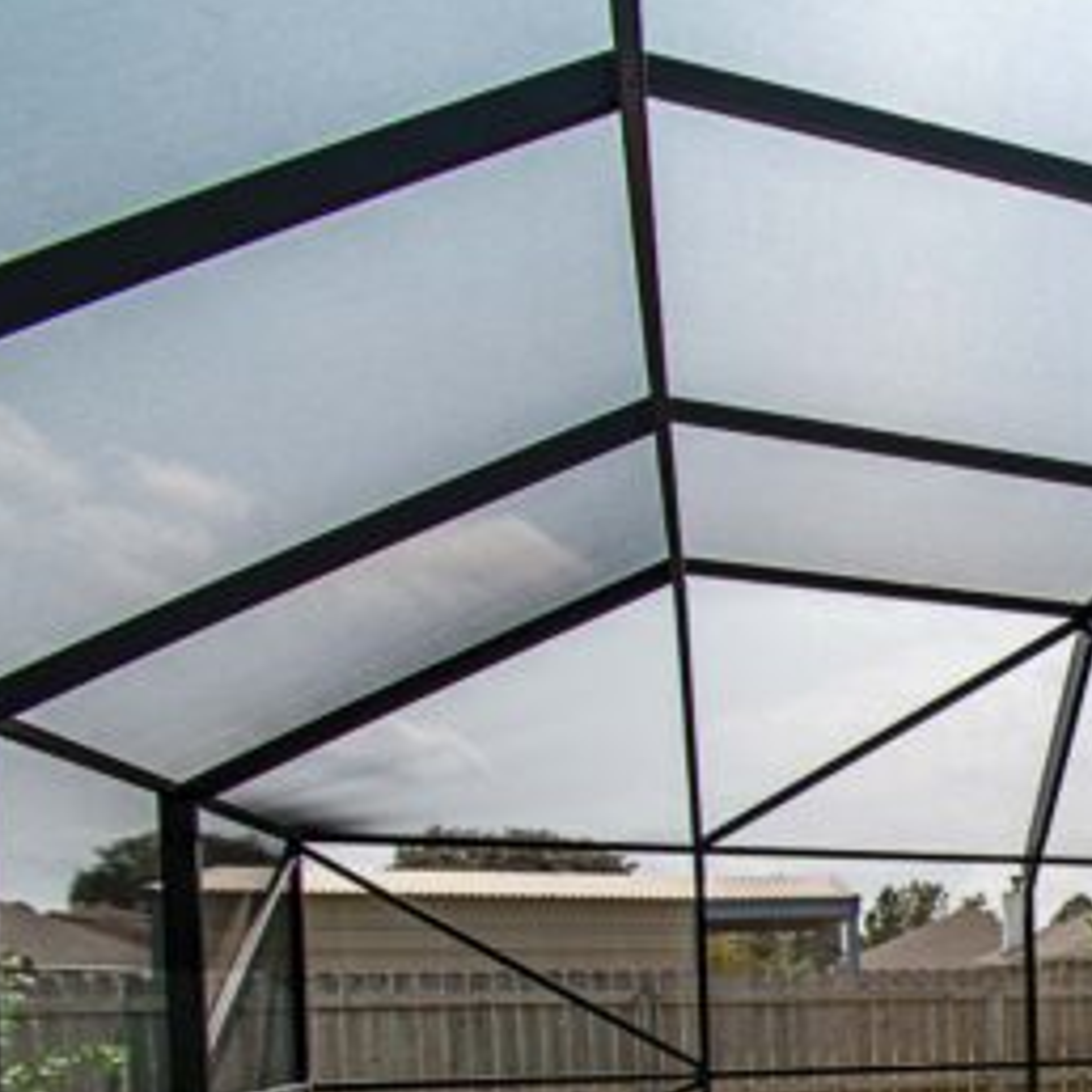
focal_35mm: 38
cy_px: 1062
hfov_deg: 31.7
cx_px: 1473
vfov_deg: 39.3
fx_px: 1356
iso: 200
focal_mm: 10
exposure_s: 1/30
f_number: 16
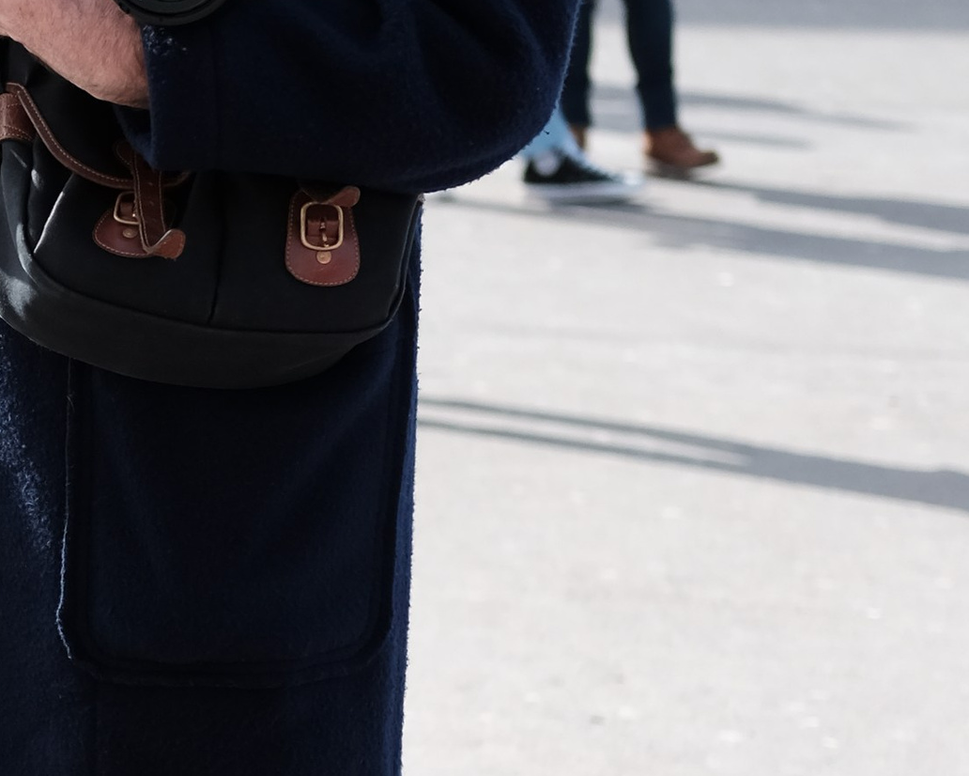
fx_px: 5307
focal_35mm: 185
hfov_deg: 10.3
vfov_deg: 8.4
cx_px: -81
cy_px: 555
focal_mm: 35
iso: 320
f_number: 2
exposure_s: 1/4000
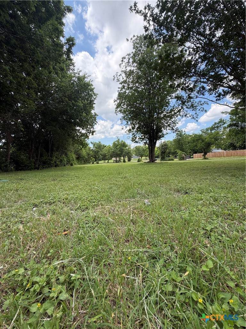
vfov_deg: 102.1
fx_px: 133
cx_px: 123
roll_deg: +2.1
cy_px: 164
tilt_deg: -2.9
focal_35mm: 14
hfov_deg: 85.7
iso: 40
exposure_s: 1/602
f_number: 2.2
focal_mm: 2.22
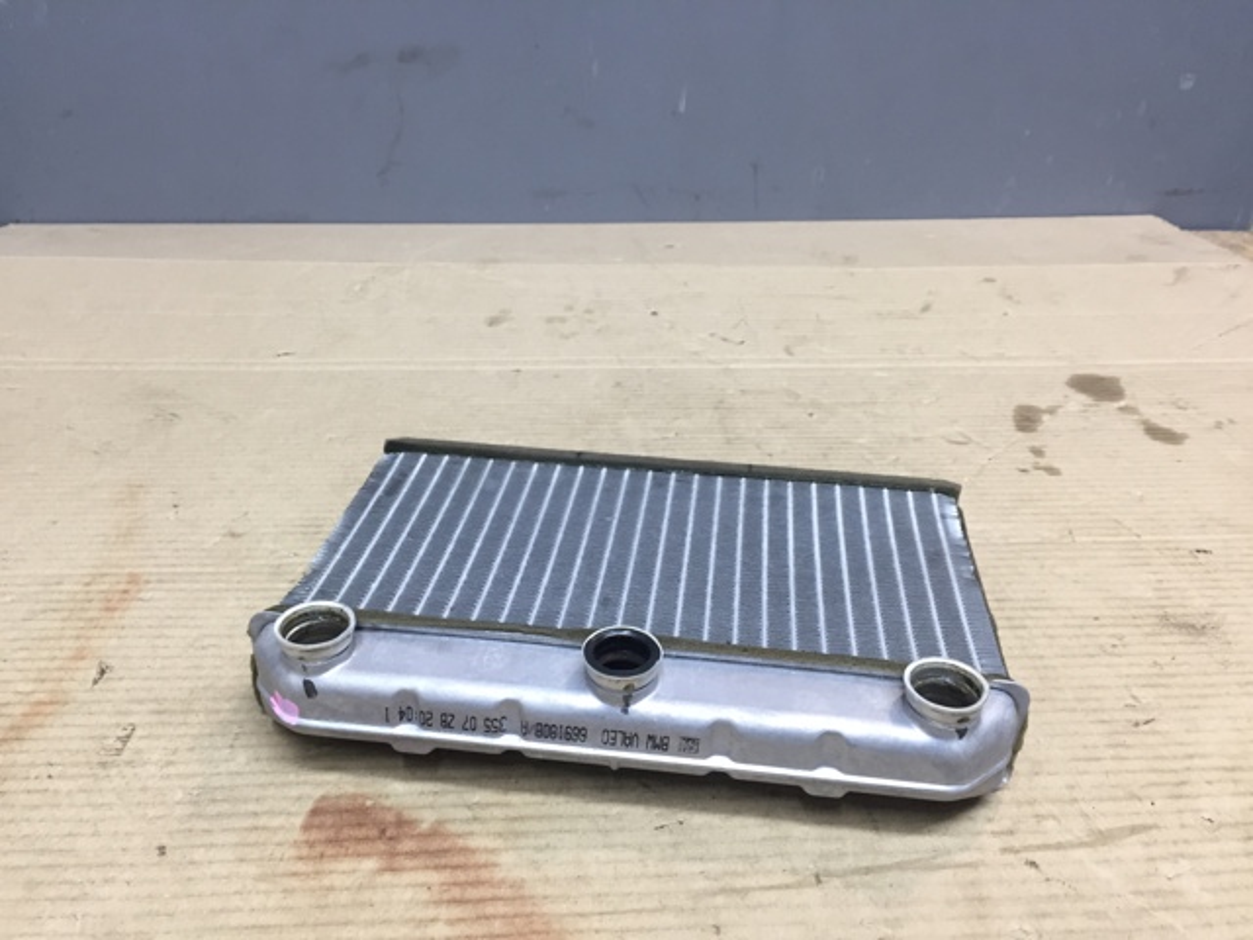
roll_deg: -1.4
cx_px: 626
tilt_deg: -29.0
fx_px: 1050
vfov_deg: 48.2
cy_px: 470
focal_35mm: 29
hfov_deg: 61.7
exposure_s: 1/33
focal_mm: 4.15
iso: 64
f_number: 2.2
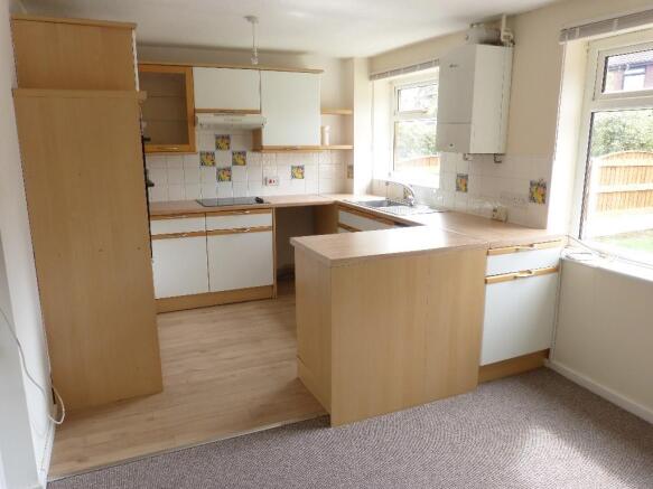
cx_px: 326
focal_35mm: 25
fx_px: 472
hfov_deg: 69.4
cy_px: 244
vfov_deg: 54.9
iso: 100
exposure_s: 1/60
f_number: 3.5
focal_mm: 4.5
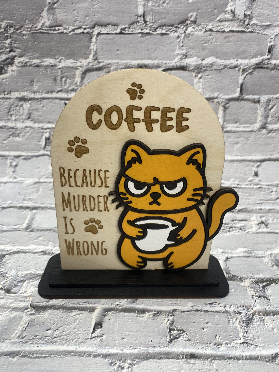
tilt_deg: -23.2
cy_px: 186
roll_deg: +0.0
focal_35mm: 26
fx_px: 279
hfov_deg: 53.1
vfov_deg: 67.3
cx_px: 140
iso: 40
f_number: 1.8
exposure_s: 1/120
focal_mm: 4.25
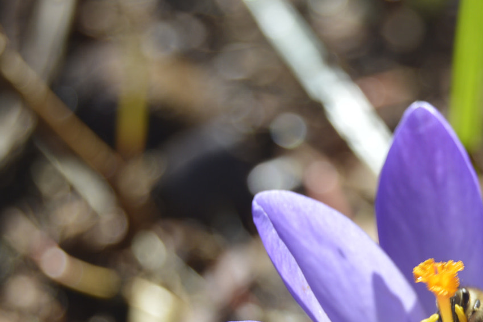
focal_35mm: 155
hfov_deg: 13.1
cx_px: 450
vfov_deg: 8.8
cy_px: 287
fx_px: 2077
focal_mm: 55
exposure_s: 1/200
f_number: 7.1
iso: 100
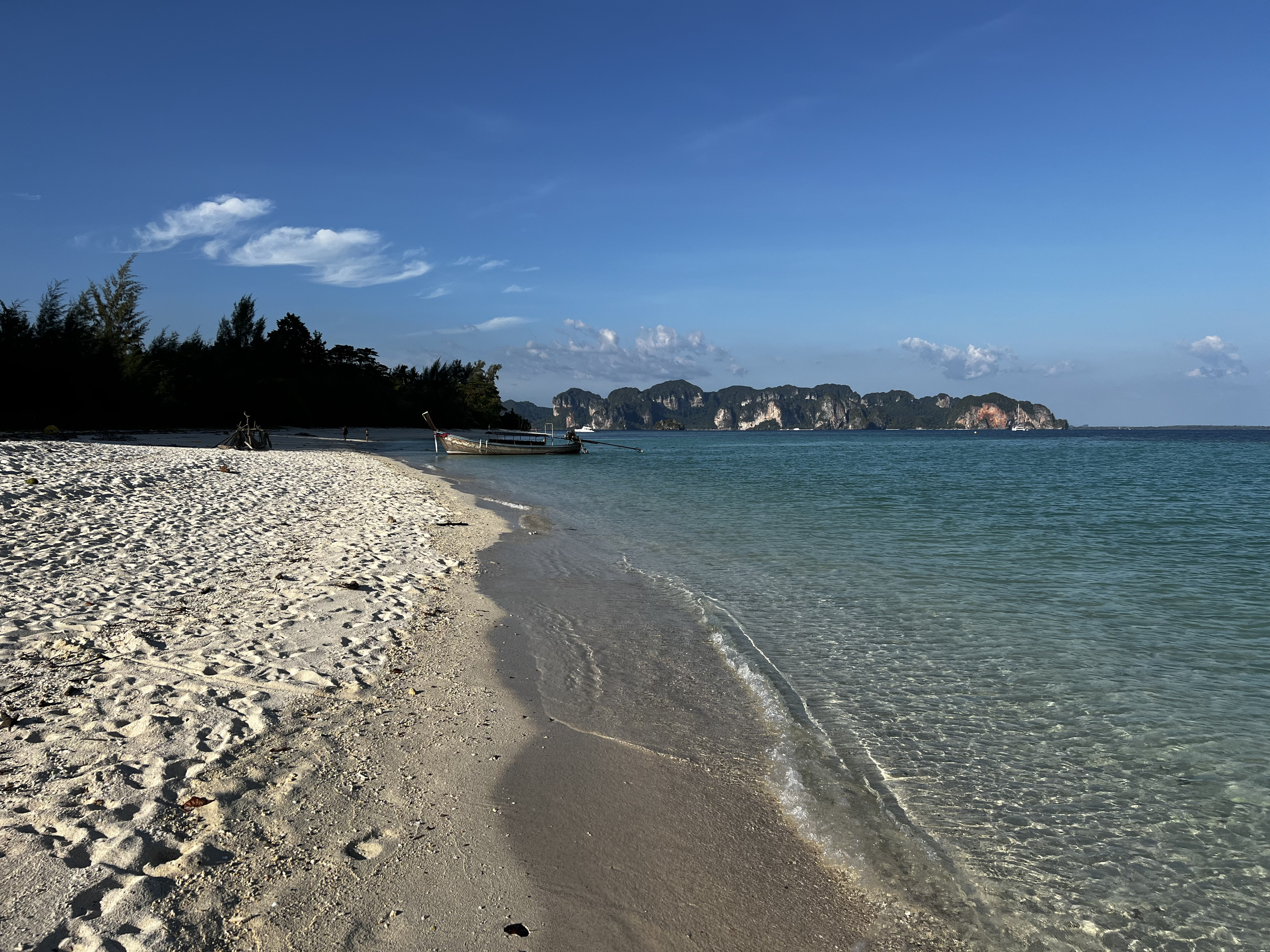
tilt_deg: -2.9
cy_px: 476
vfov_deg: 53.1
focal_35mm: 26
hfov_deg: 67.3
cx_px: 635
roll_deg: +0.1
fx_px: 954
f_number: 1.5
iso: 50
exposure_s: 1/5882
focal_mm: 5.7
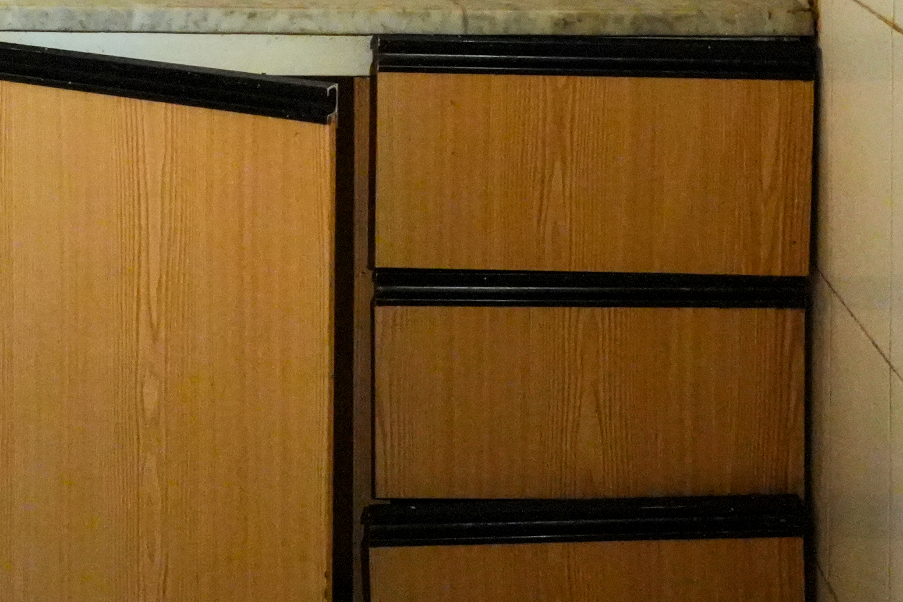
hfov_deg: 29.1
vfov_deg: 18.2
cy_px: -257
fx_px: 1706
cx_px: 202
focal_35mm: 68
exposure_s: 1/60
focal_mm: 20
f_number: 2.8
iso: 16000
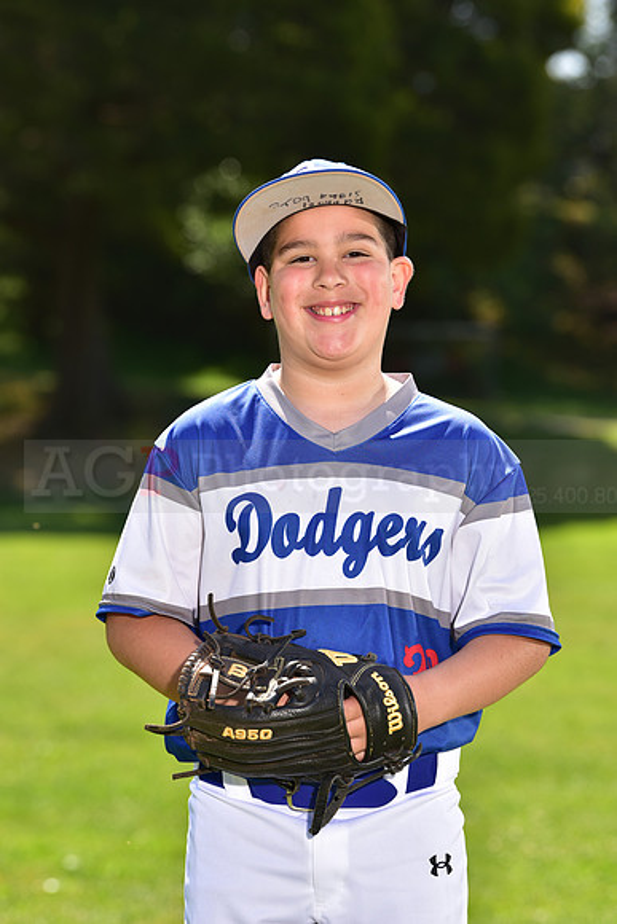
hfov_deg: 9.2
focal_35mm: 150
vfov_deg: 13.7
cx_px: 308
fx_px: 3854
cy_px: 462
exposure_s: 1/200
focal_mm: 150
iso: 80
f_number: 5.6
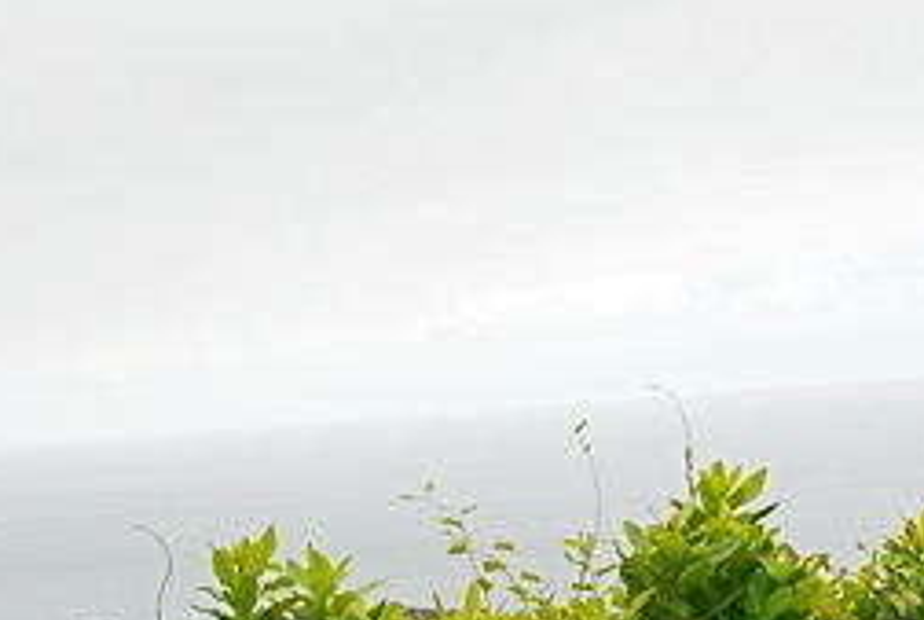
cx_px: 271
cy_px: 767
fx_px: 3188
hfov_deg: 16.4
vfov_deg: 10.9
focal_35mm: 124
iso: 400
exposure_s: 1/640
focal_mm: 26
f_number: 5.6
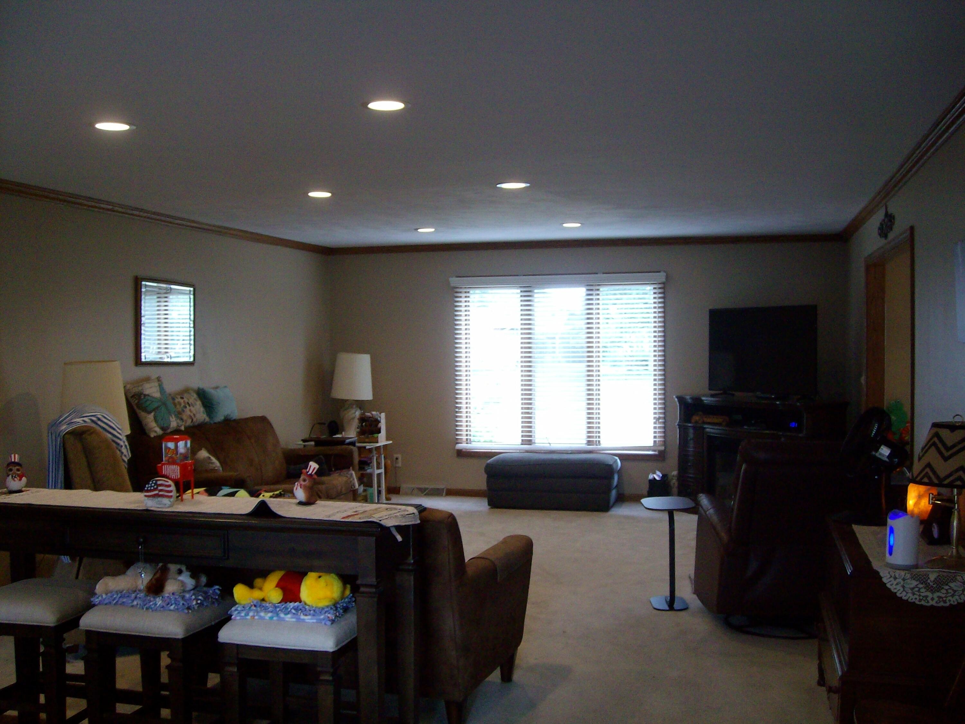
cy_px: 362
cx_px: 482
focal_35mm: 35
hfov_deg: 52.6
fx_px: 976
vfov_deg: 40.7
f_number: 2.8
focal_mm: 5.8
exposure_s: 1/40
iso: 200
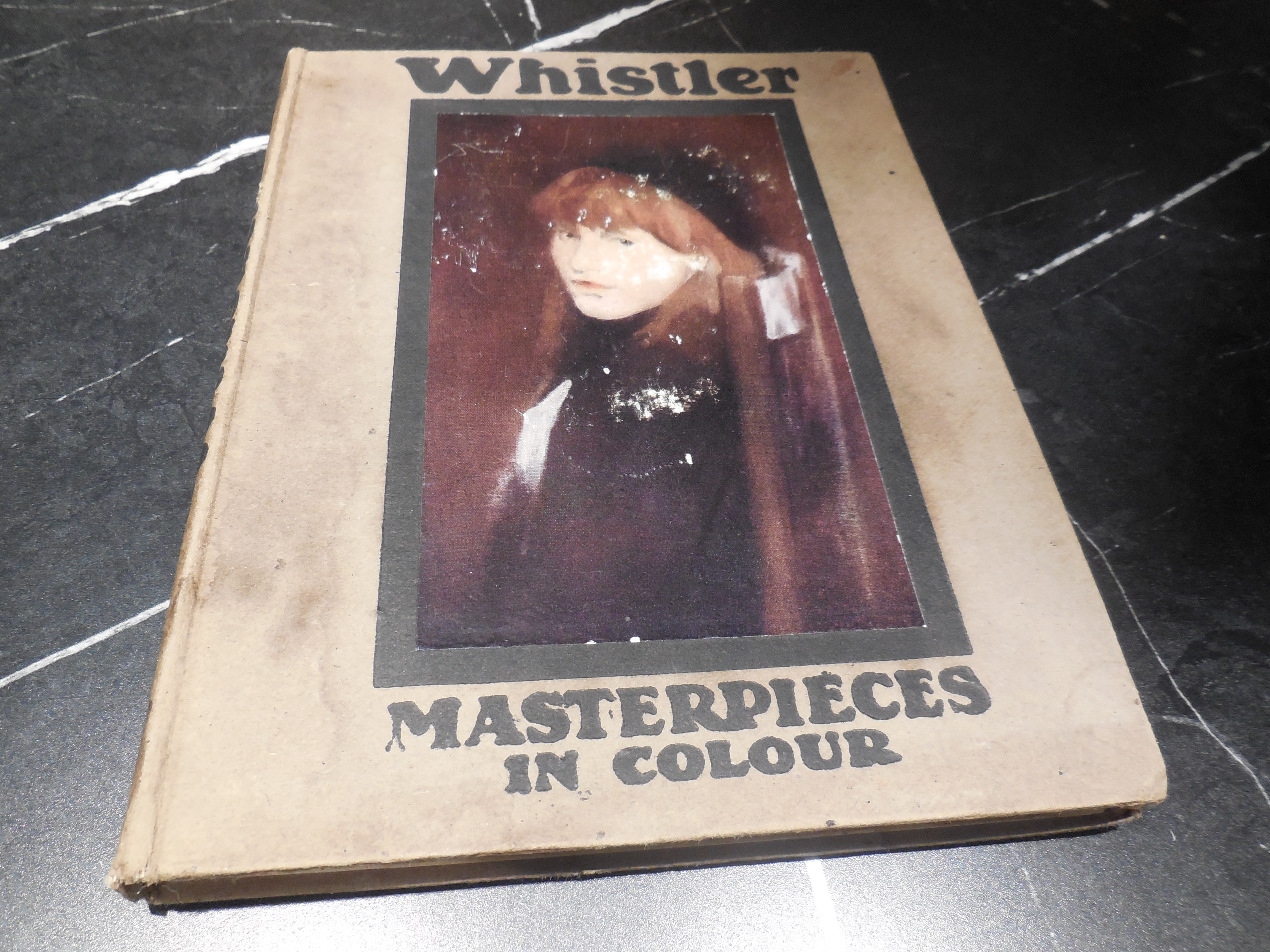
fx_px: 917
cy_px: 476
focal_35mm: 25
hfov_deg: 69.4
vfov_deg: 54.9
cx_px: 635
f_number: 3.1
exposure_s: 1/30
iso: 280
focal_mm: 4.5
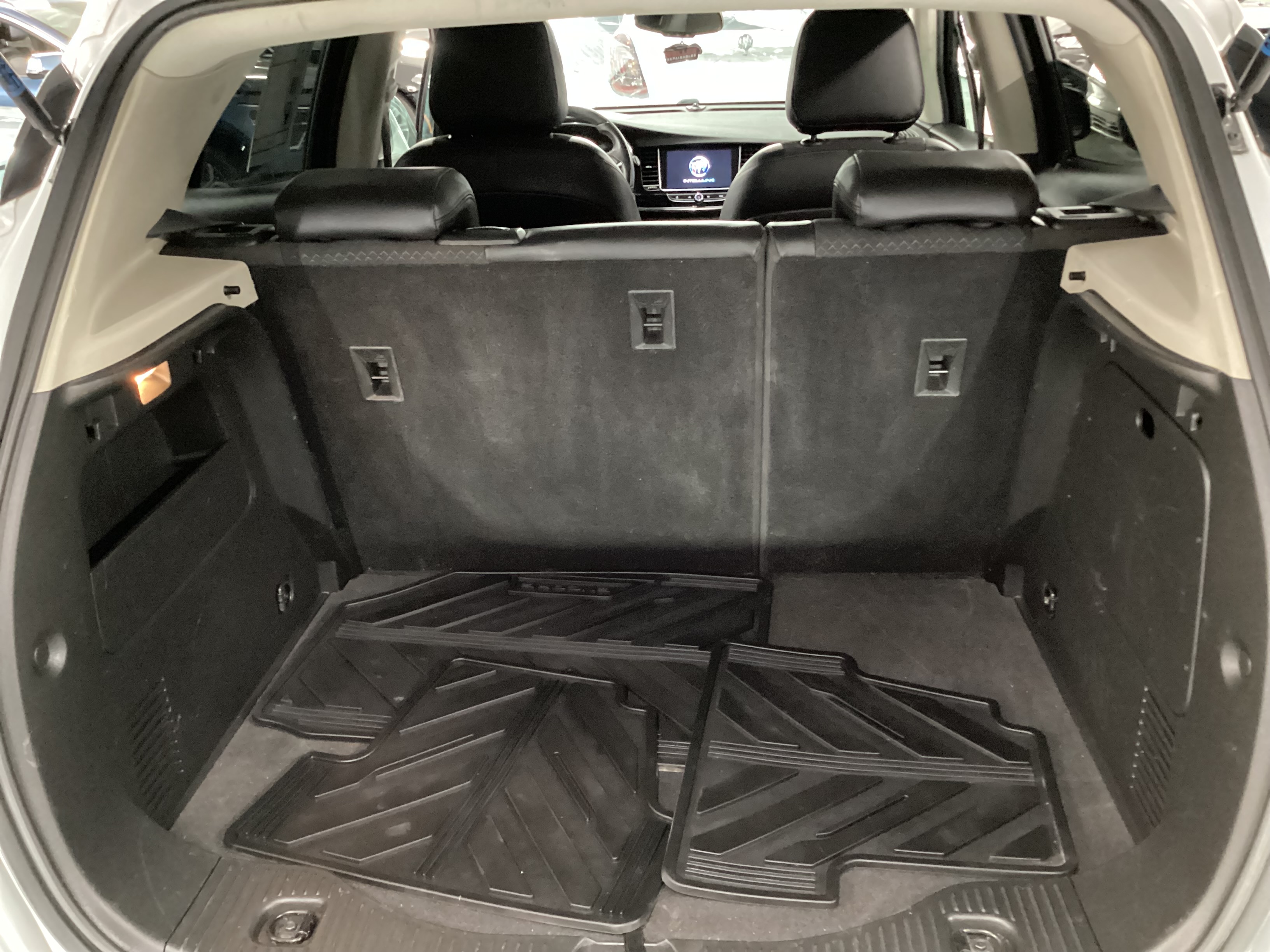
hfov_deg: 58.4
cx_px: 635
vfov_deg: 45.4
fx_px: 1137
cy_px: 476
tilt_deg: -25.6
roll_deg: +1.4
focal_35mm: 31
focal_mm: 3.3
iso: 800
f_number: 2.4
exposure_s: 1/15
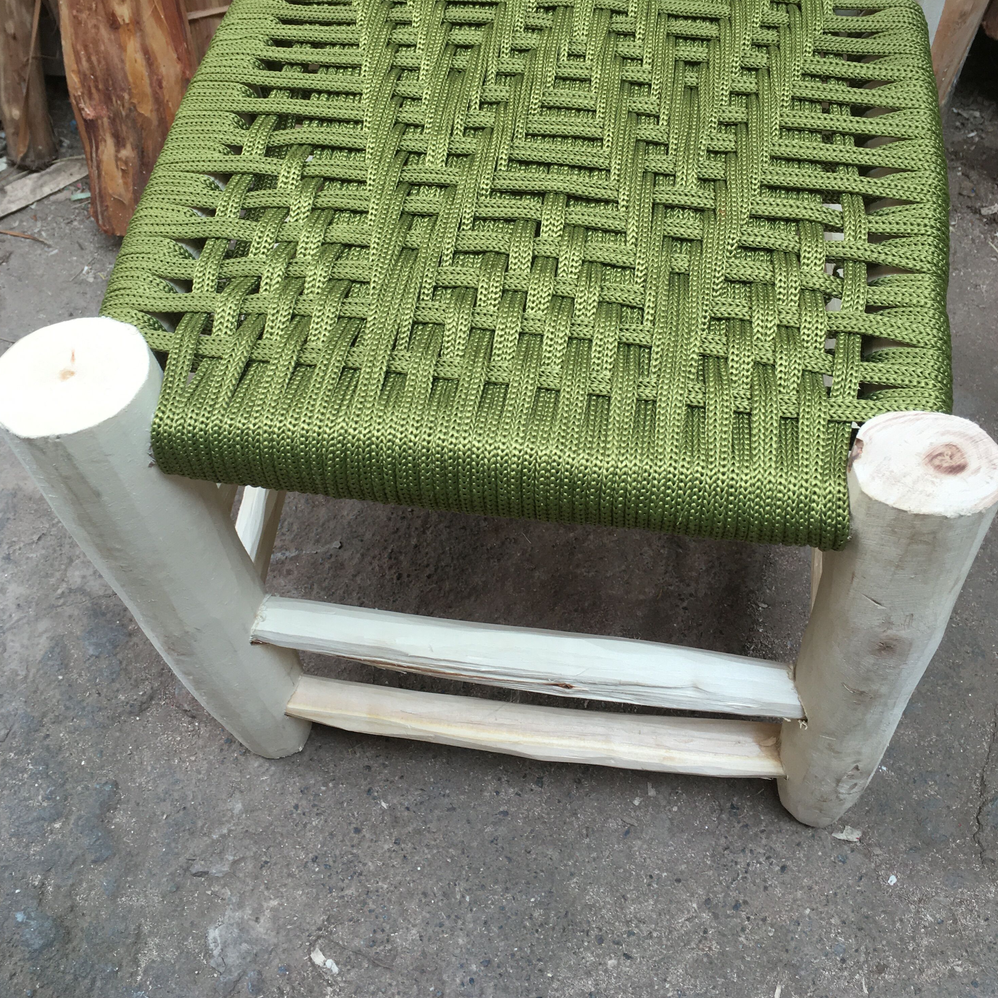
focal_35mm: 35
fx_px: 1142
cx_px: 496
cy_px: 347
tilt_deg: -52.3
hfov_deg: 47.2
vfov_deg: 46.6
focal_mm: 4.15
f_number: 2.2
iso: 32
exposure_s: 1/100
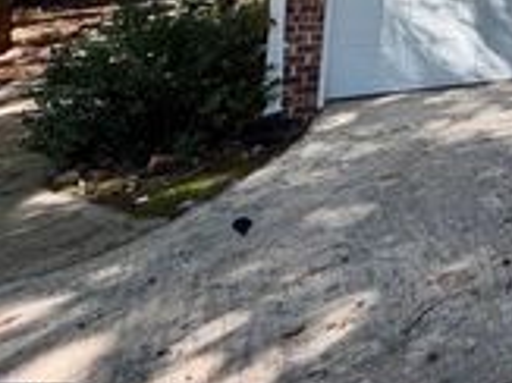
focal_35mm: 43
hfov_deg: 32.1
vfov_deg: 26.8
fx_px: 636
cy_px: -146
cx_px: 682
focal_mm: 2.22
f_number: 2.2
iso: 40
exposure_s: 1/181
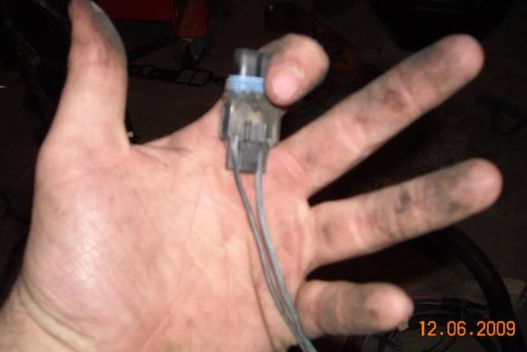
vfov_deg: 32.6
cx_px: 244
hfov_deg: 47.4
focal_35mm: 41
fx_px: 600
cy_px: 152
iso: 200
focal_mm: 5.7
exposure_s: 1/60
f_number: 2.8
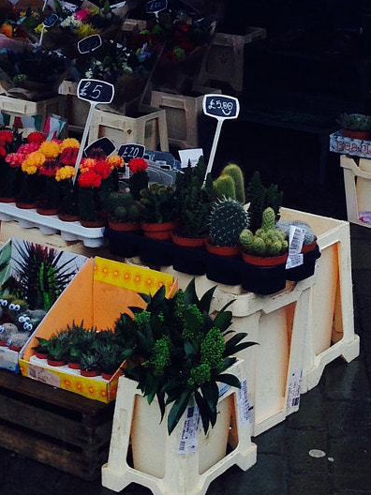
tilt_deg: +2.3
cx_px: 291
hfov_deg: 14.7
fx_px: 1429
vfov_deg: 18.3
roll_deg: +1.8
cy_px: -148
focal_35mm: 100
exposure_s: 1/40
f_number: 2.4
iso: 50
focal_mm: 4.12
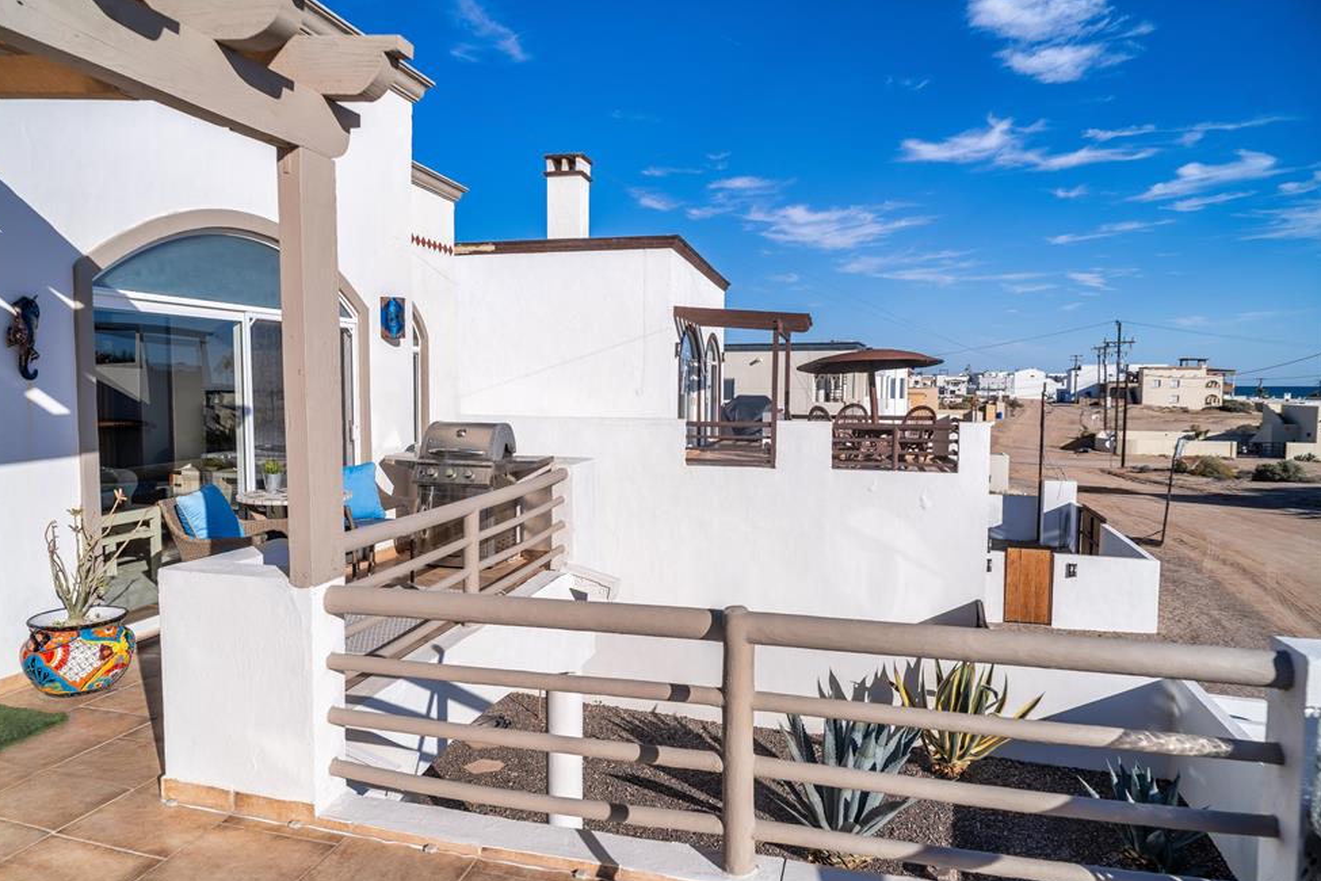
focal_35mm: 21
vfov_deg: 59.5
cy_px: 438
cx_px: 634
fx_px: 771
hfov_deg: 81.2
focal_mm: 20
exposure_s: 1/1600
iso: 100
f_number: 4.5
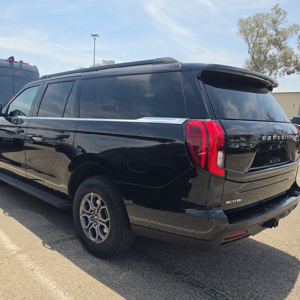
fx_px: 275
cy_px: 148
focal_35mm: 28
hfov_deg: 56.7
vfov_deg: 57.3
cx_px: 116
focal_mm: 6.5
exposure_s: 1/5015
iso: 64
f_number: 1.4
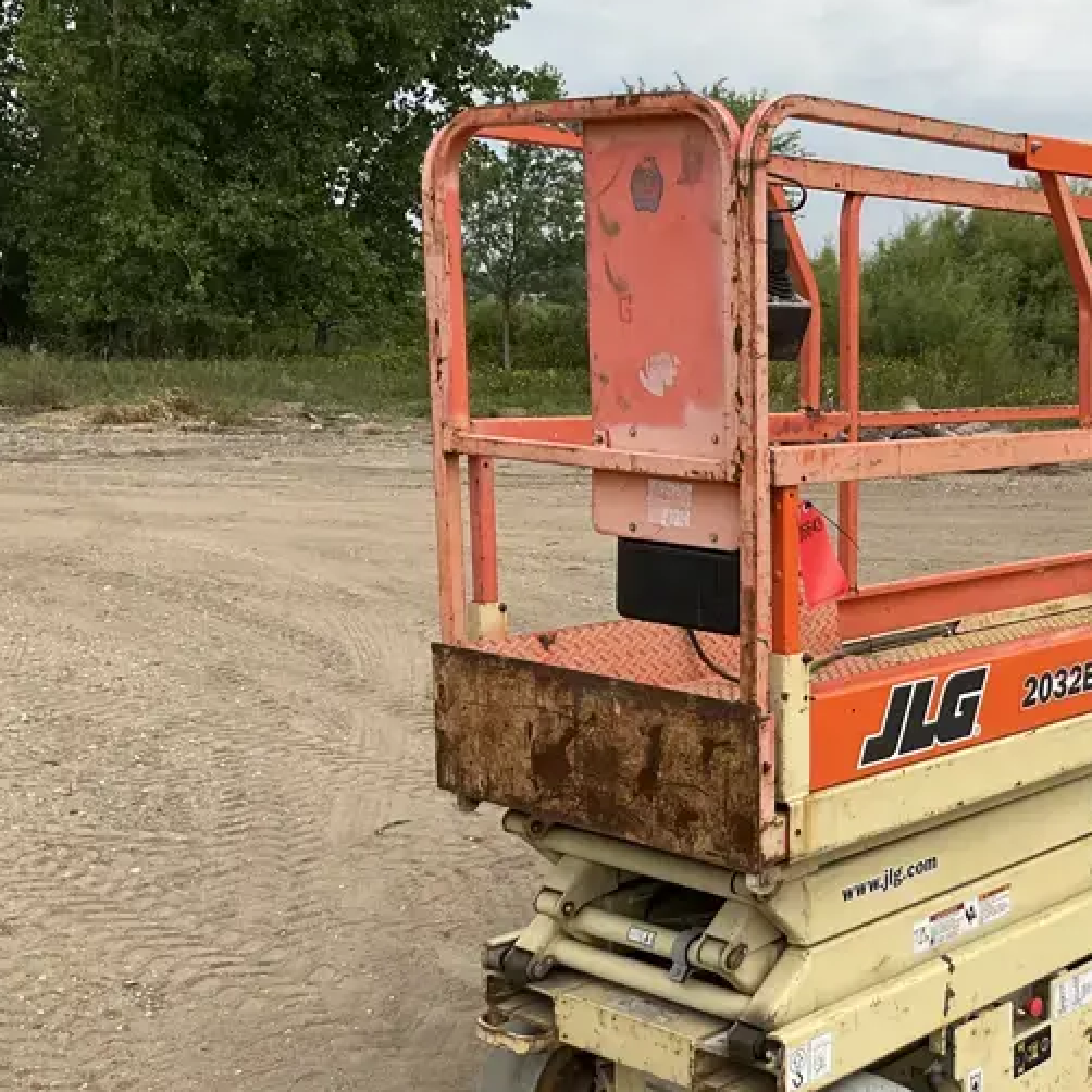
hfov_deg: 32.8
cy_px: 674
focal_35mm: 49
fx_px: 1749
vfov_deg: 34.5
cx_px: 1001
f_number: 1.8
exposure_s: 1/2141
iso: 25
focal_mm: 3
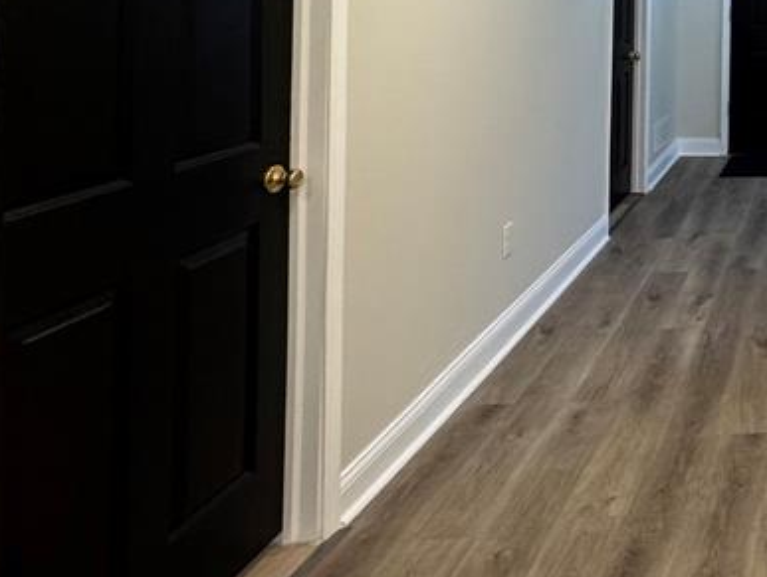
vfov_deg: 34.5
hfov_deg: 38.1
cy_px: -26
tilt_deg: +0.9
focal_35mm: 37
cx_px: 910
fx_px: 821
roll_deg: -0.8
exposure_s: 1/120
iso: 250
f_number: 2.2
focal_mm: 2.22
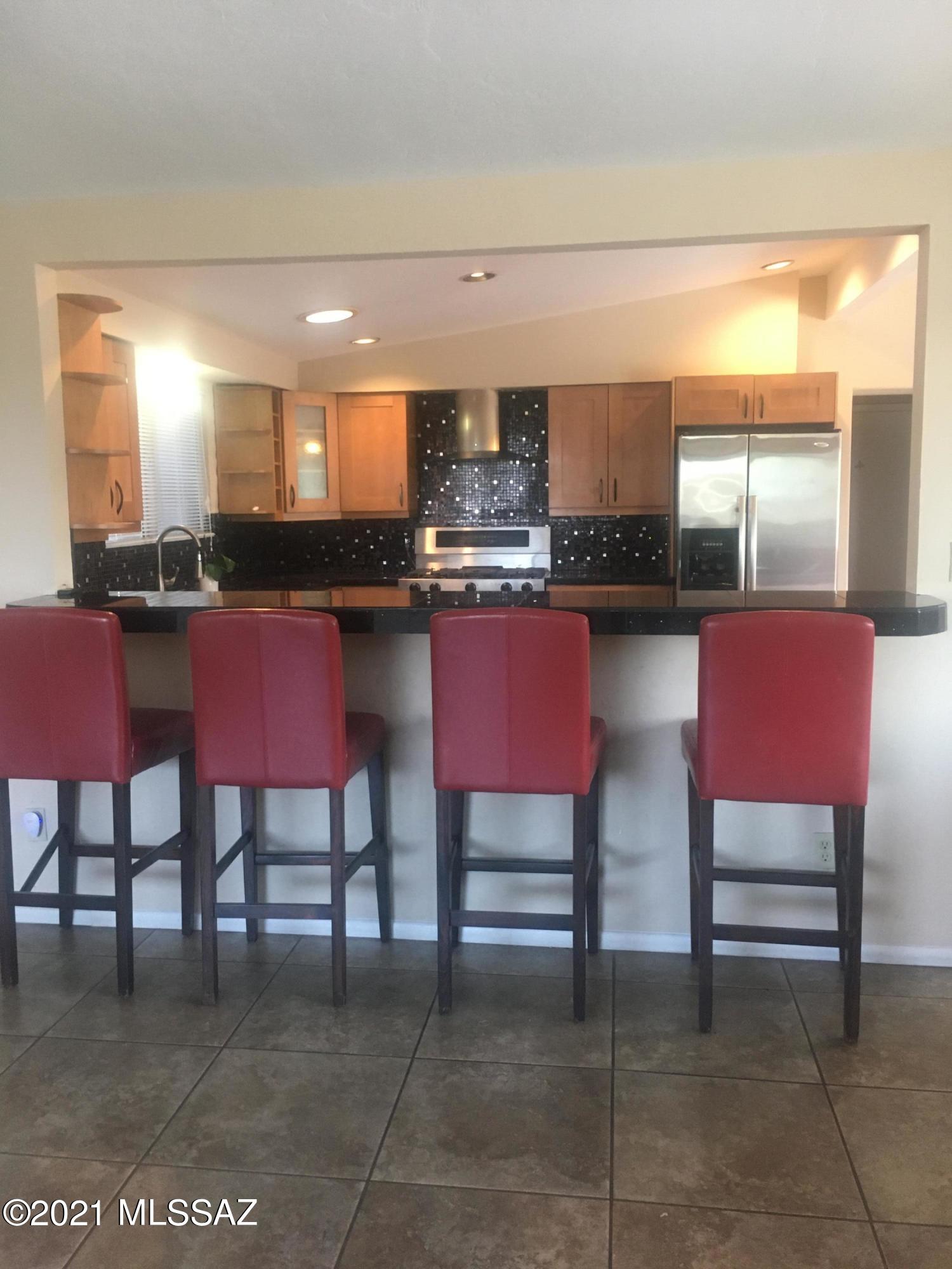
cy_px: 634
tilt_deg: -8.1
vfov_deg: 61.7
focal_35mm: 29
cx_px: 476
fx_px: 1063
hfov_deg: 48.2
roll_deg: +2.1
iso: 160
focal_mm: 4.15
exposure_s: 1/30
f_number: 2.2
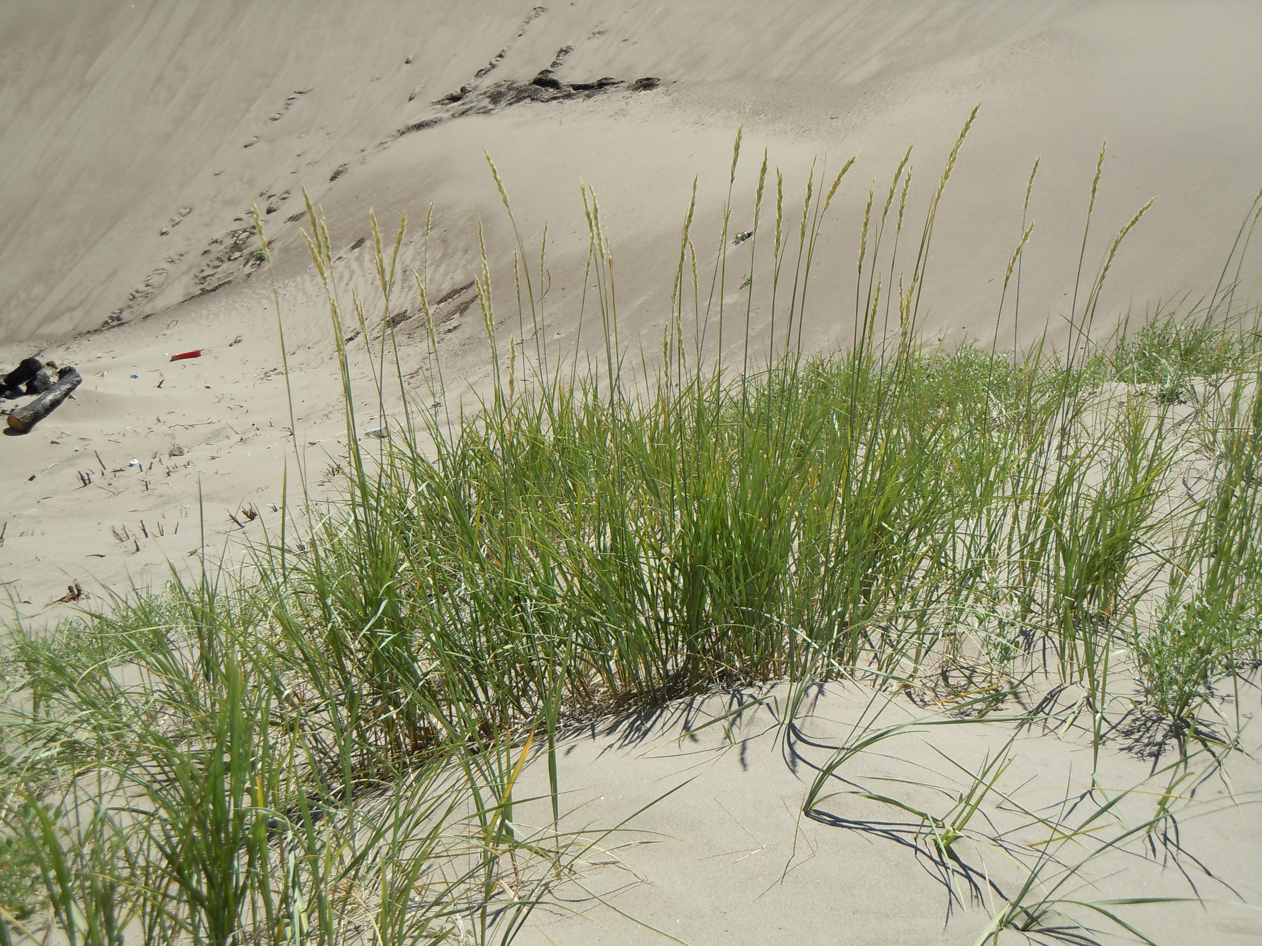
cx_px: 631
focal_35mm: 77
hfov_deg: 25.3
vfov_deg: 19.1
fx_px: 2807
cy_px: 473
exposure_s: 1/640
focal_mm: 13.9
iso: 100
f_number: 4.3
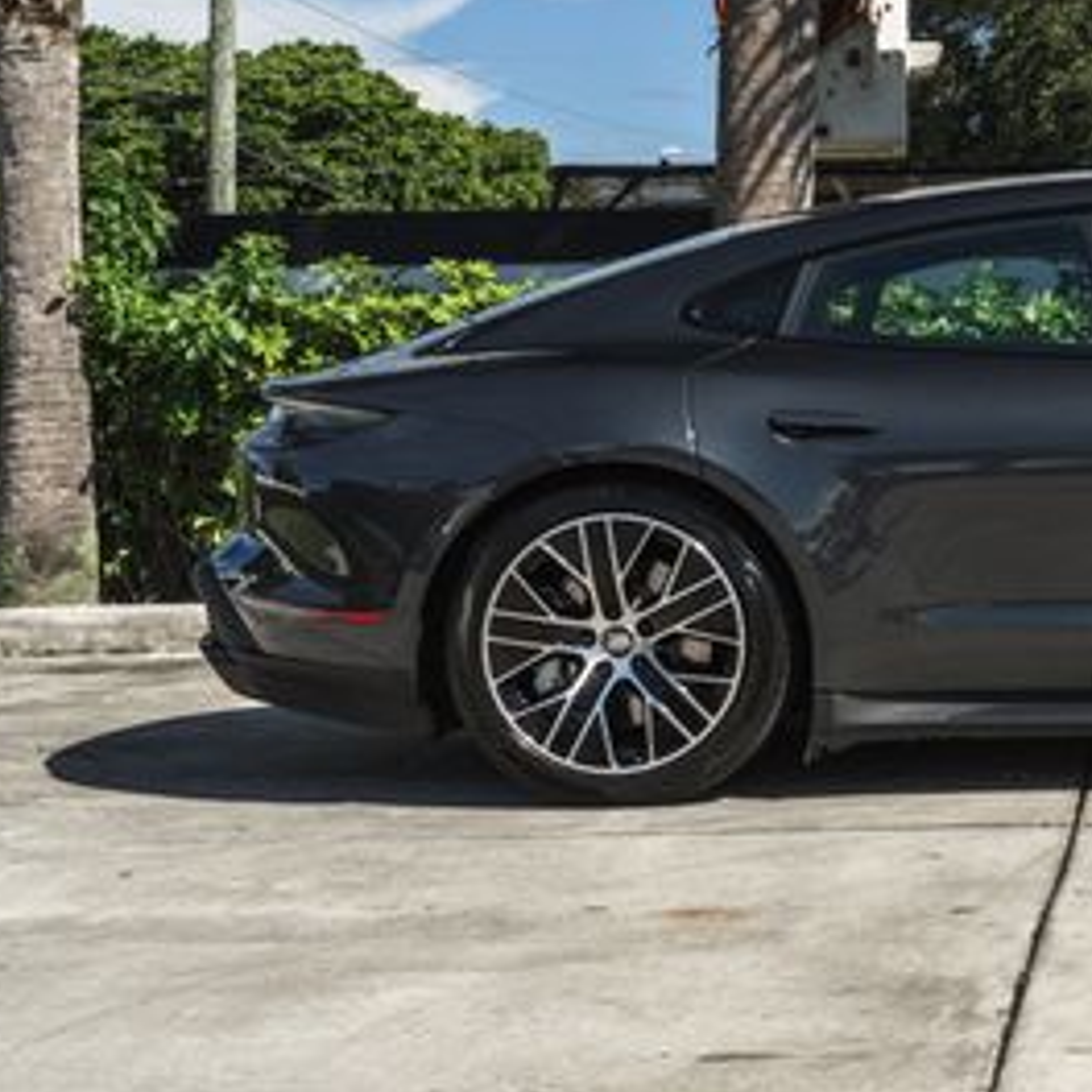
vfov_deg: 17.5
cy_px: 369
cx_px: 1423
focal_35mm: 99
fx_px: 3533
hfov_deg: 16.6
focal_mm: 35
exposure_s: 1/100
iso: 100
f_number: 8
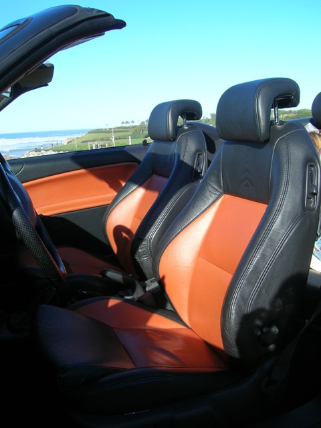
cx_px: 160
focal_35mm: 34
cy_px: 214
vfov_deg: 54.0
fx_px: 420
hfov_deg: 41.8
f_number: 4.9
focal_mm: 5.7
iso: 50
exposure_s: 1/220
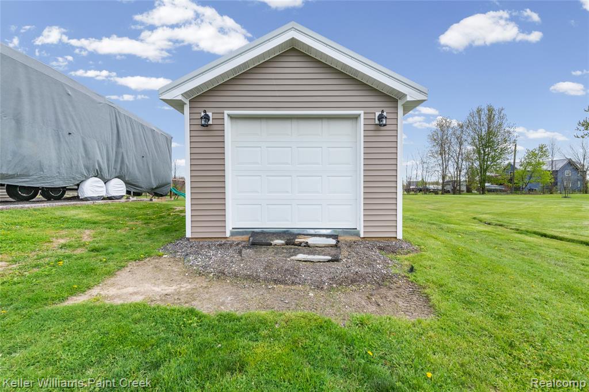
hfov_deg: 104.3
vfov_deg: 81.2
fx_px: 229
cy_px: 196
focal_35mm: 14
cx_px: 294
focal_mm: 14
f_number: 10
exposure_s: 1/100
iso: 400
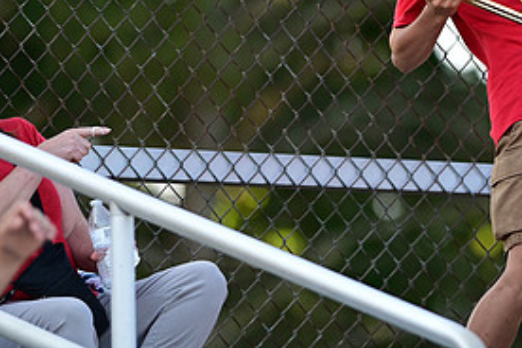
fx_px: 9134
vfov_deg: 2.2
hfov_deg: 3.3
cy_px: -15
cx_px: 435
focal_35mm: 630
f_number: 2.8
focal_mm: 300
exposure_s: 1/1600
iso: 720
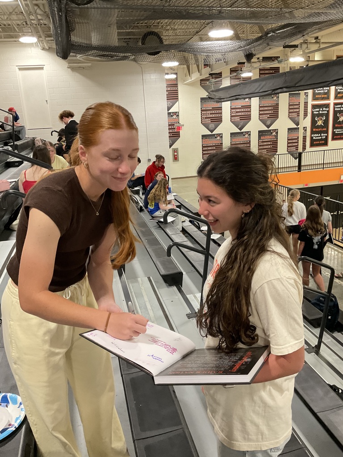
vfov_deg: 61.7
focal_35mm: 29
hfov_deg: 48.2
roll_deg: +1.4
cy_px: 228
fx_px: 383
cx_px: 172
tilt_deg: -15.0
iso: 125
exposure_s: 1/60
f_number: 1.8
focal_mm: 3
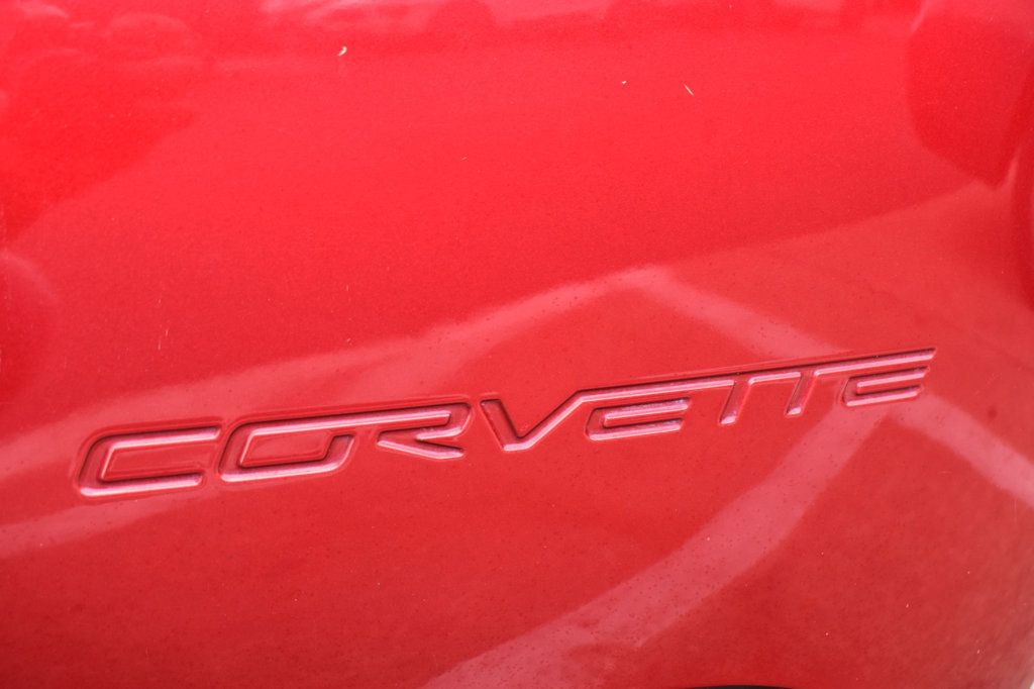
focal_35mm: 46
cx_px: 517
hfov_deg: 42.3
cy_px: 344
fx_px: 1335
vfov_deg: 28.9
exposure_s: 1/40
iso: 400
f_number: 7.1
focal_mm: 31
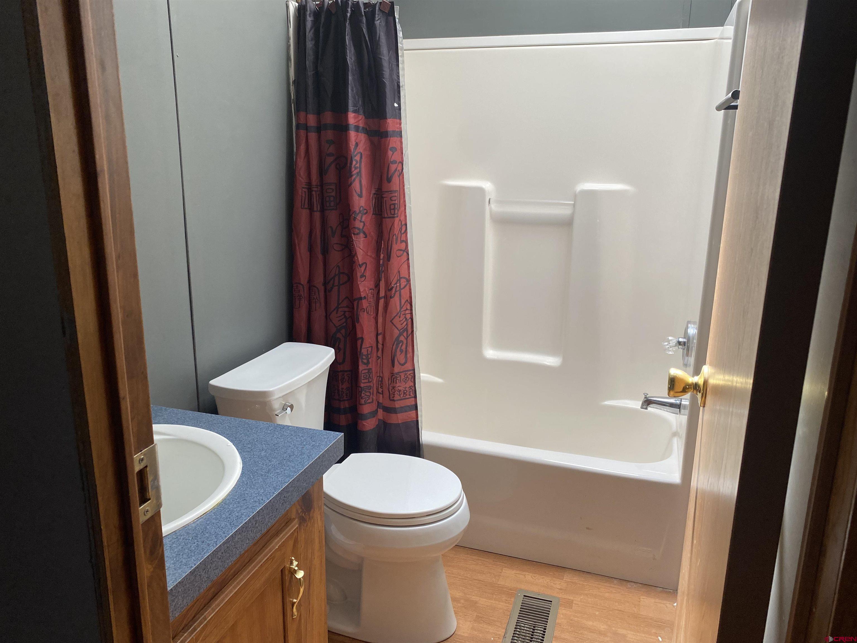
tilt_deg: -14.7
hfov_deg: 67.3
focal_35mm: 26
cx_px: 428
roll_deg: -0.8
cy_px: 322
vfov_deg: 53.1
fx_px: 644
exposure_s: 1/121
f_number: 1.8
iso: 125
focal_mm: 4.25
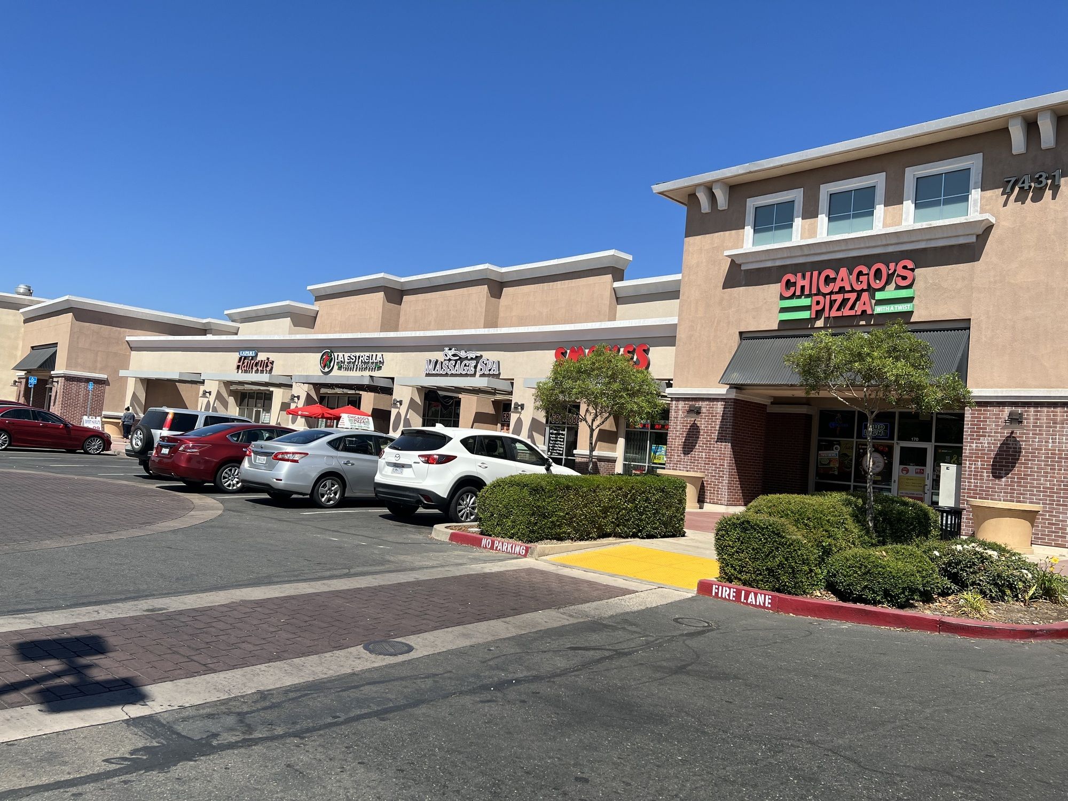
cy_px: 400
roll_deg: -5.5
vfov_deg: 53.1
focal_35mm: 26
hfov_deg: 67.3
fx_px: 802
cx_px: 534
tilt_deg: +2.4
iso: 50
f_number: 1.5
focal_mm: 5.7
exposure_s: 1/4274
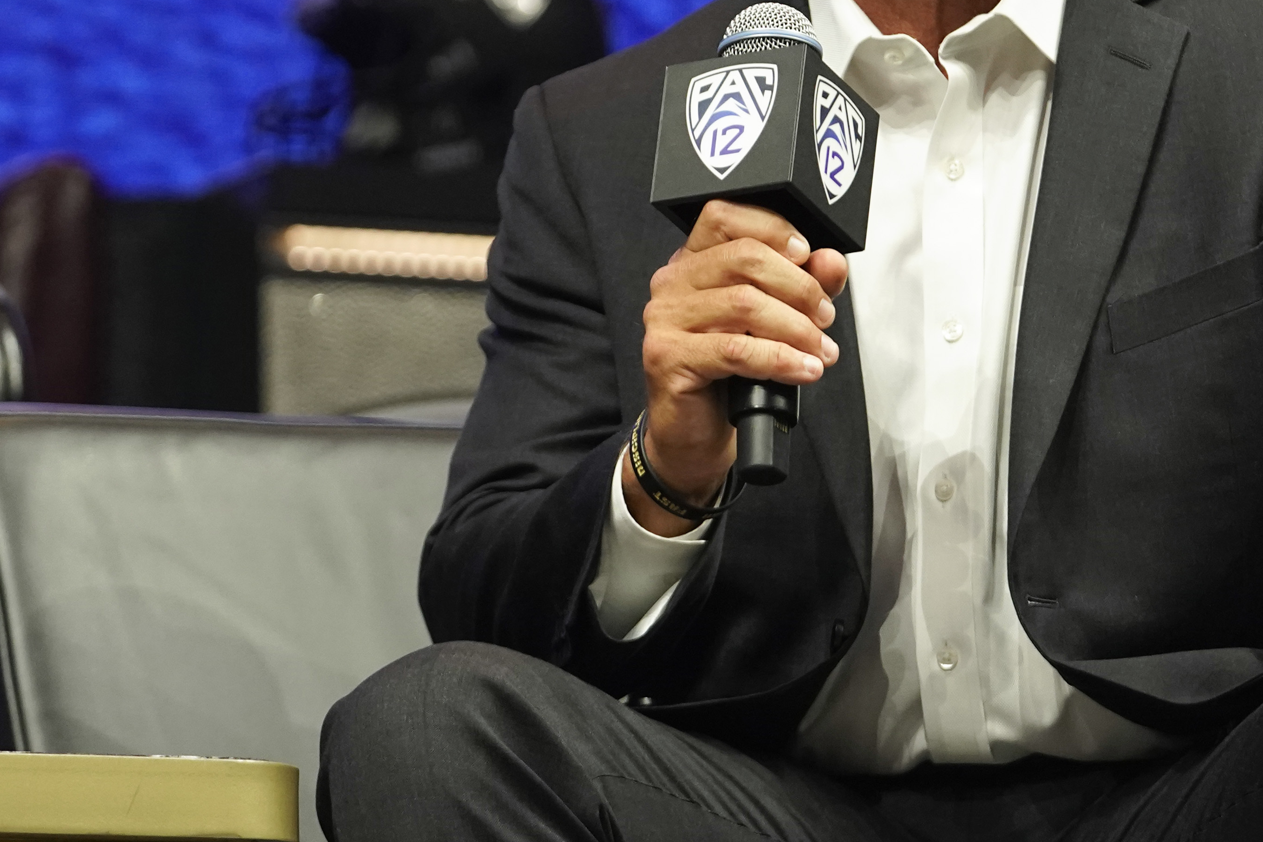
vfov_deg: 5.5
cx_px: 509
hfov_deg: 8.3
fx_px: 8699
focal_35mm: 248
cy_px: 59
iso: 4000
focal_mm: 112
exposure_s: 1/400
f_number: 4
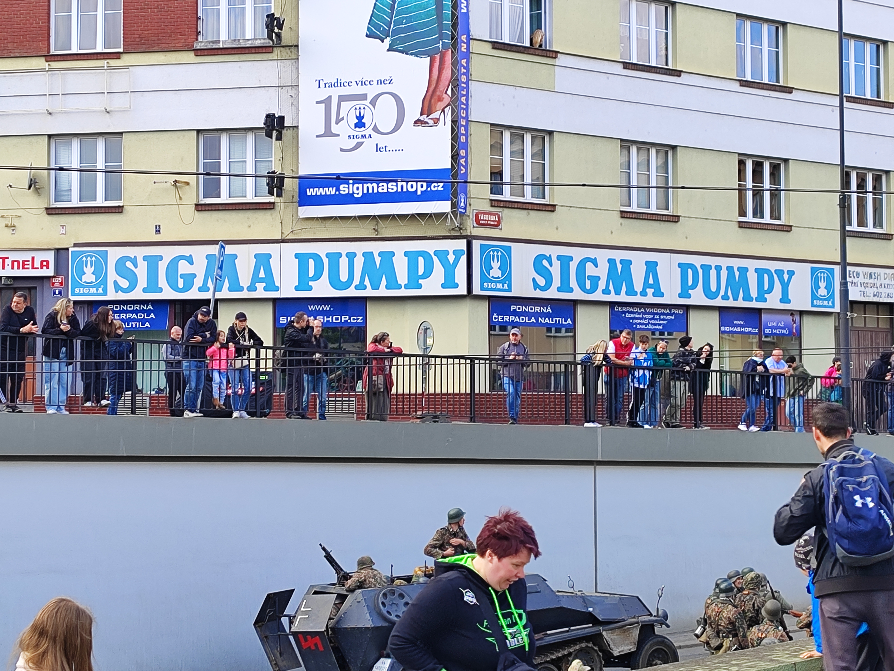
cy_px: 336
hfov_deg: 71.6
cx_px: 447
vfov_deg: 56.8
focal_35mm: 24
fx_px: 620
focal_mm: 5.89
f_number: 1.89
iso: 50
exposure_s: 1/134
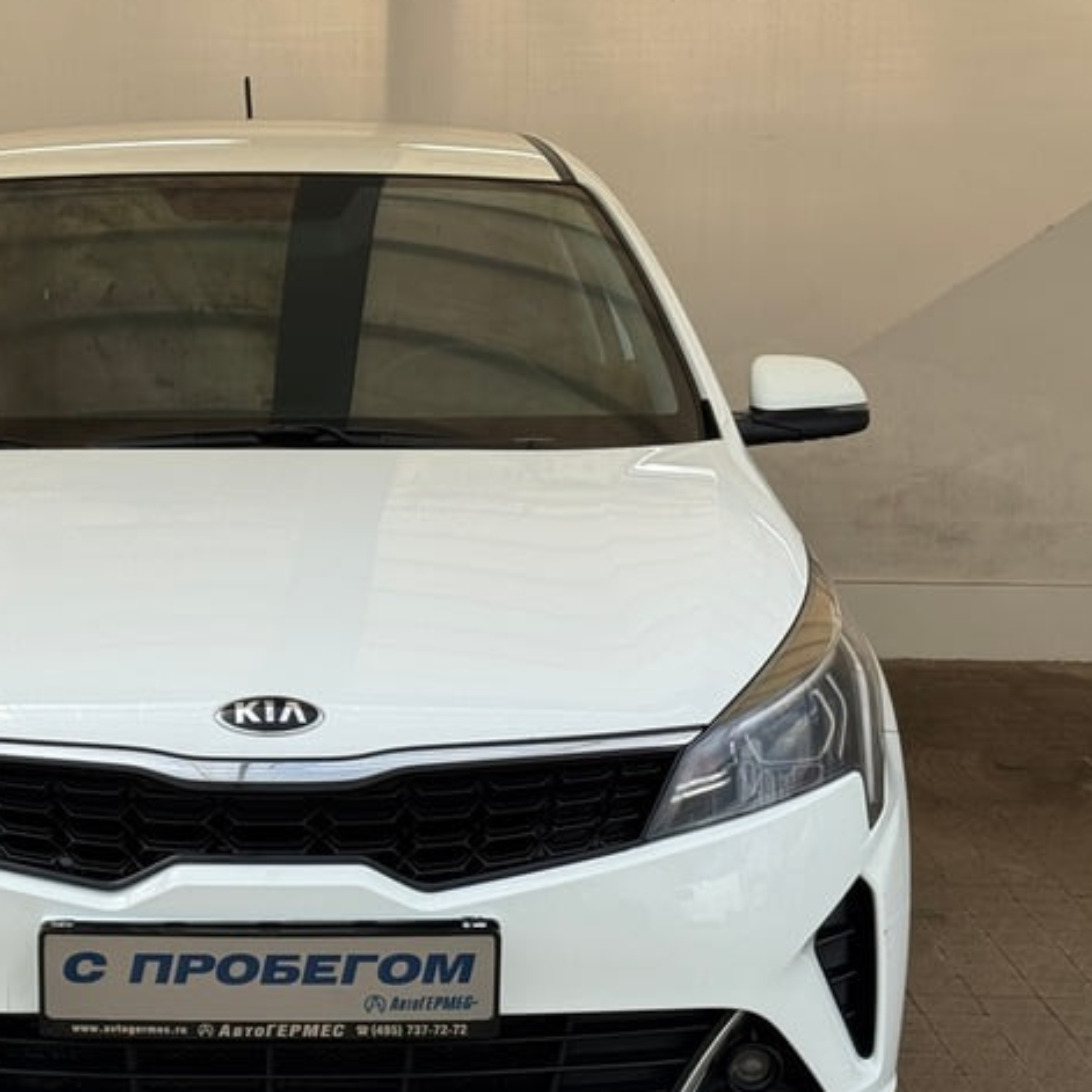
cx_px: 216
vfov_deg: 21.4
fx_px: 2891
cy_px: 636
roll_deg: -1.0
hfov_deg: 21.1
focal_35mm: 81
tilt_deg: -11.3
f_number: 1.78
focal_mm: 6.76
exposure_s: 1/2110
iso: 64
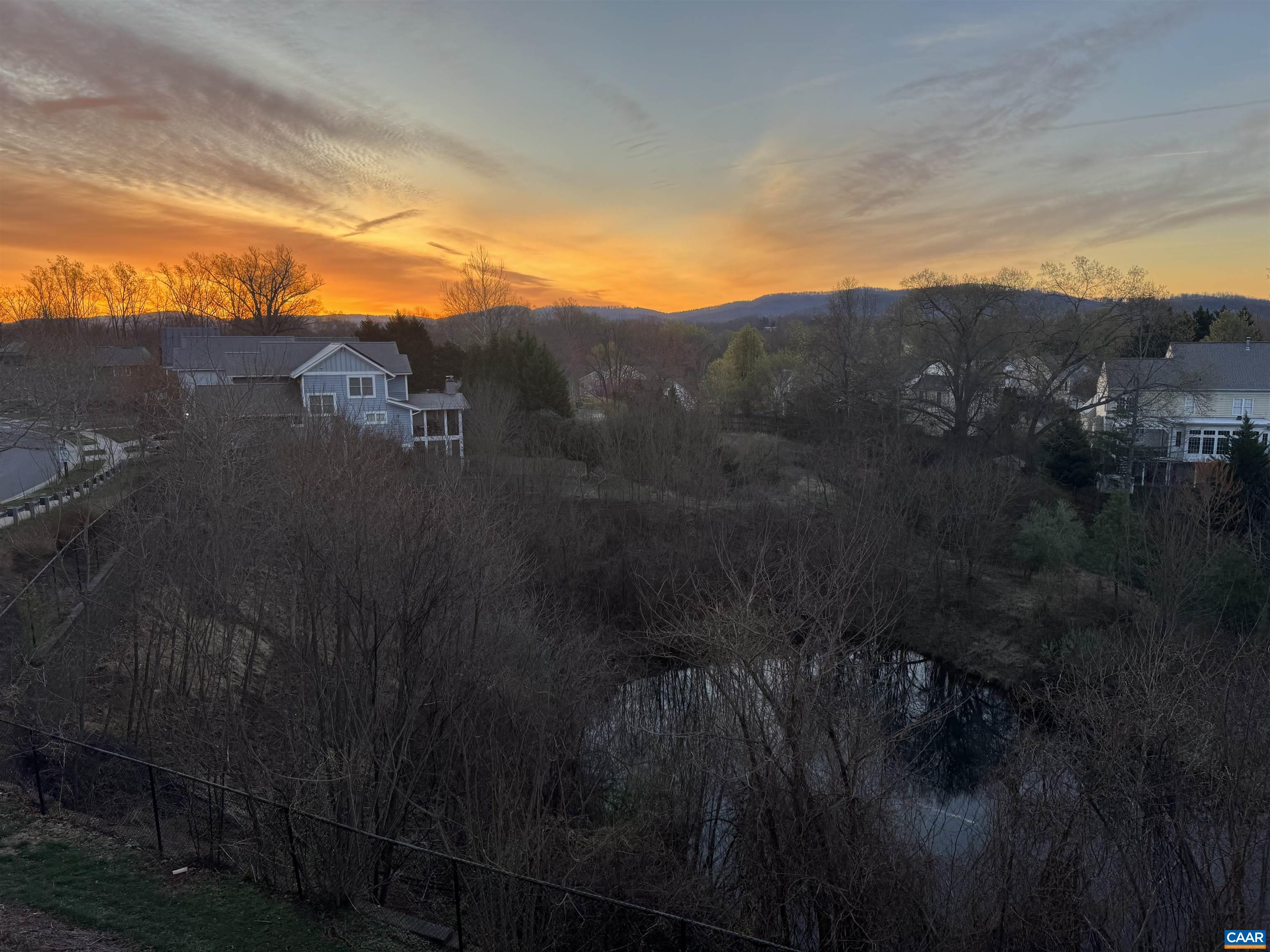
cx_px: 635
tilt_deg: -7.4
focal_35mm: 24
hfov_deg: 71.6
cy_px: 476
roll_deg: -0.2
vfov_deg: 56.8
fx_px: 881
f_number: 1.78
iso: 64
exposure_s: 1/217
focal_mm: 6.76
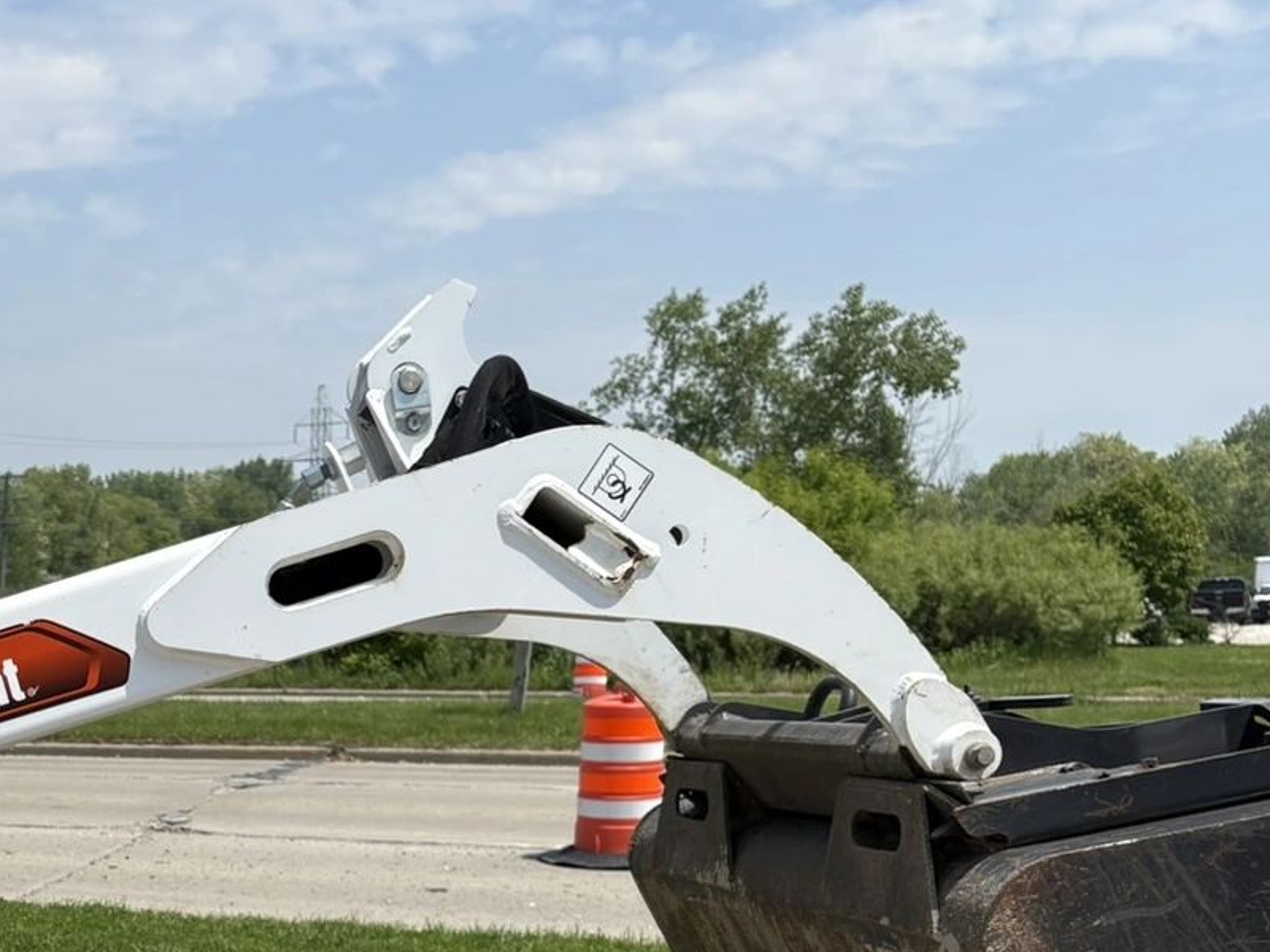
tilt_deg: -11.2
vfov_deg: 21.4
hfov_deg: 28.0
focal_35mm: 65
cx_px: -5
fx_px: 2385
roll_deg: +0.3
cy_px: 1057
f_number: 1.6
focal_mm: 5.96
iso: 50
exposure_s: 1/4065
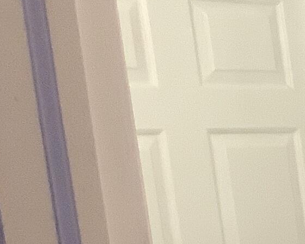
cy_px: 501
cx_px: 773
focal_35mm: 162
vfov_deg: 8.9
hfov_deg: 10.1
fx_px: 1462
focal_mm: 3.3
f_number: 2.4
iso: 250
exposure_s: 1/60
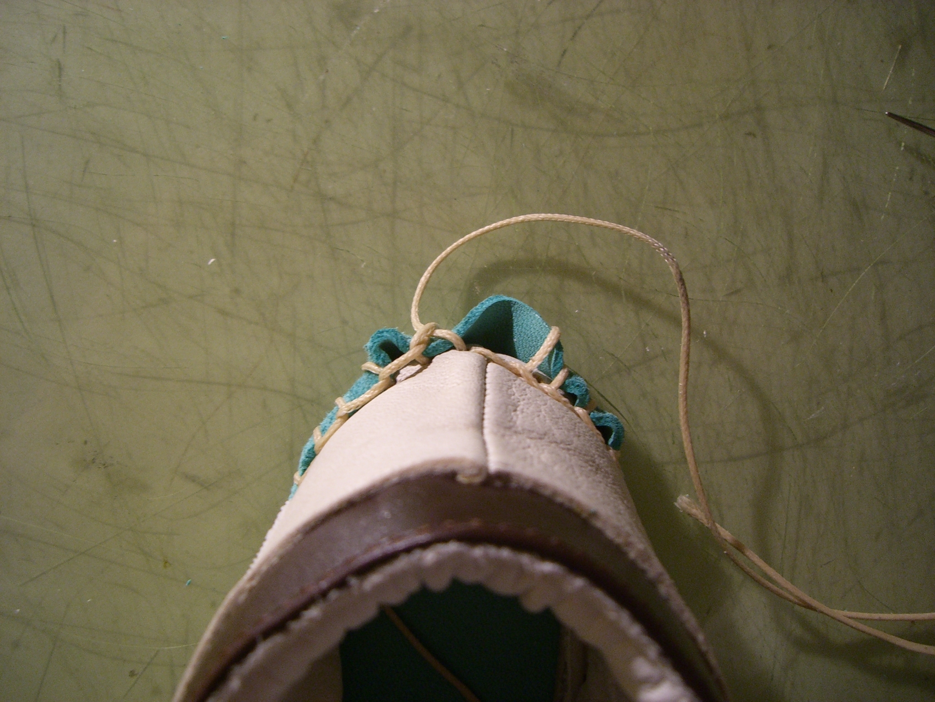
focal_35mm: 38
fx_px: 1026
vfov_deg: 37.7
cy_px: 351
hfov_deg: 49.0
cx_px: 468
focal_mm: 6.2
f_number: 2.7
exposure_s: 1/30
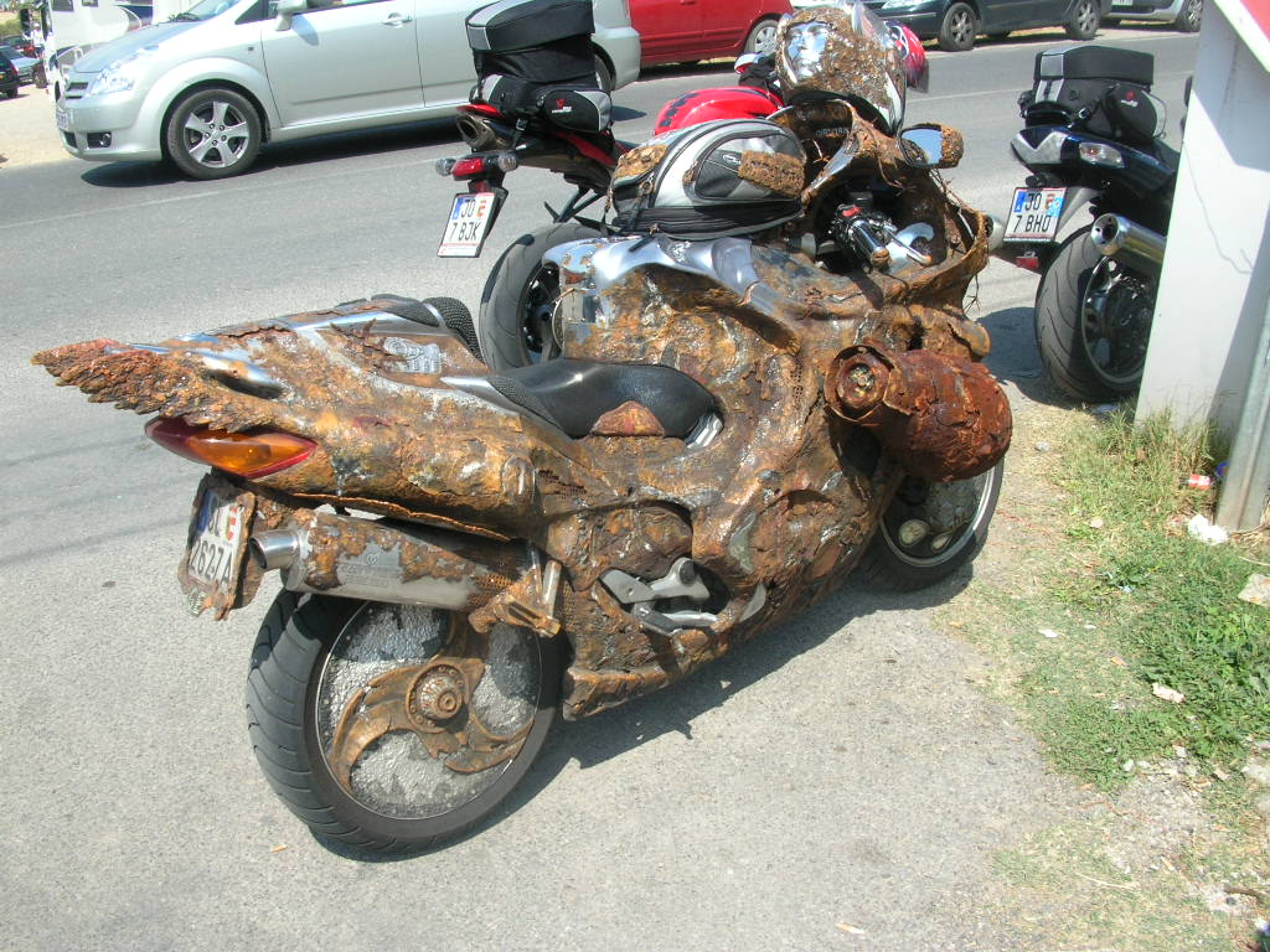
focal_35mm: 35
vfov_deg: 40.7
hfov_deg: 52.6
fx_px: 1284
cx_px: 635
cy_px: 476
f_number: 5.6
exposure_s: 1/174
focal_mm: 5.8
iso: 50
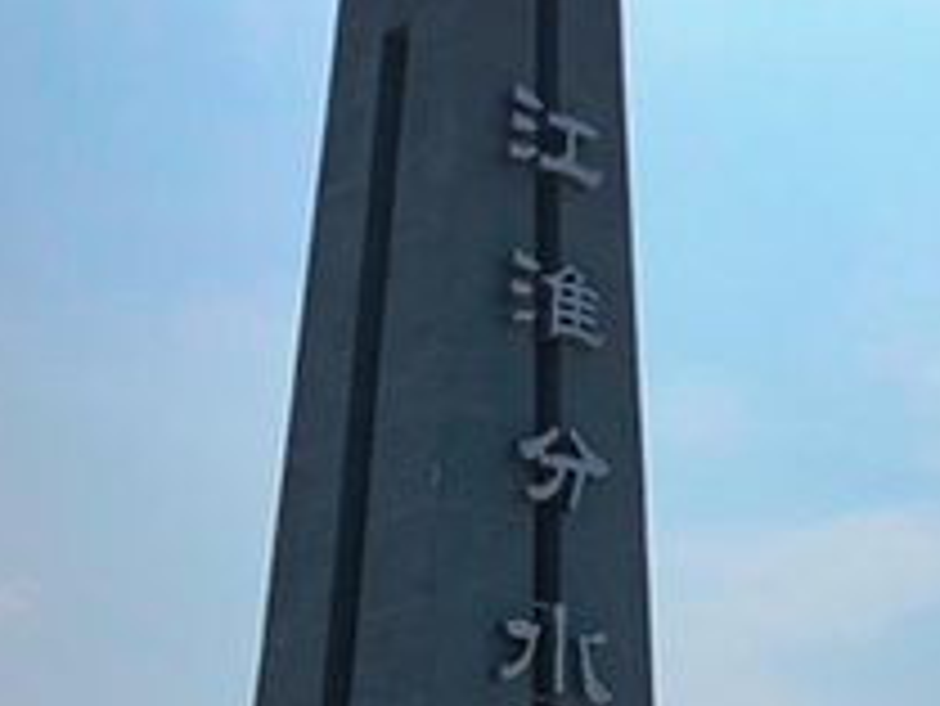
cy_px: 576
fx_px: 2119
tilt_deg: +14.9
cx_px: 989
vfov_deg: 18.7
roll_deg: +0.1
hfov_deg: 23.7
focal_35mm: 78
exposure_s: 1/9615
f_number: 1.8
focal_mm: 3.99
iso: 25
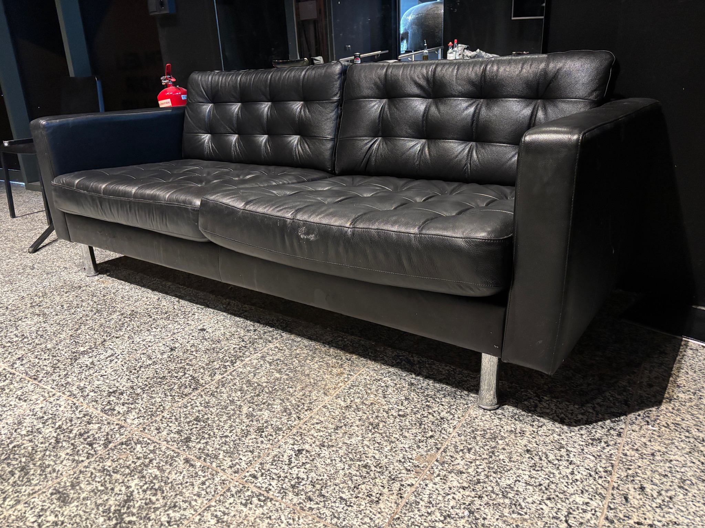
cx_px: 352
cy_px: 264
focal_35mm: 26
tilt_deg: -18.3
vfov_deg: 53.1
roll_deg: +2.3
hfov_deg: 67.3
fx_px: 530
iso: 500
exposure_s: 1/41
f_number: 1.6
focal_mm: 5.96
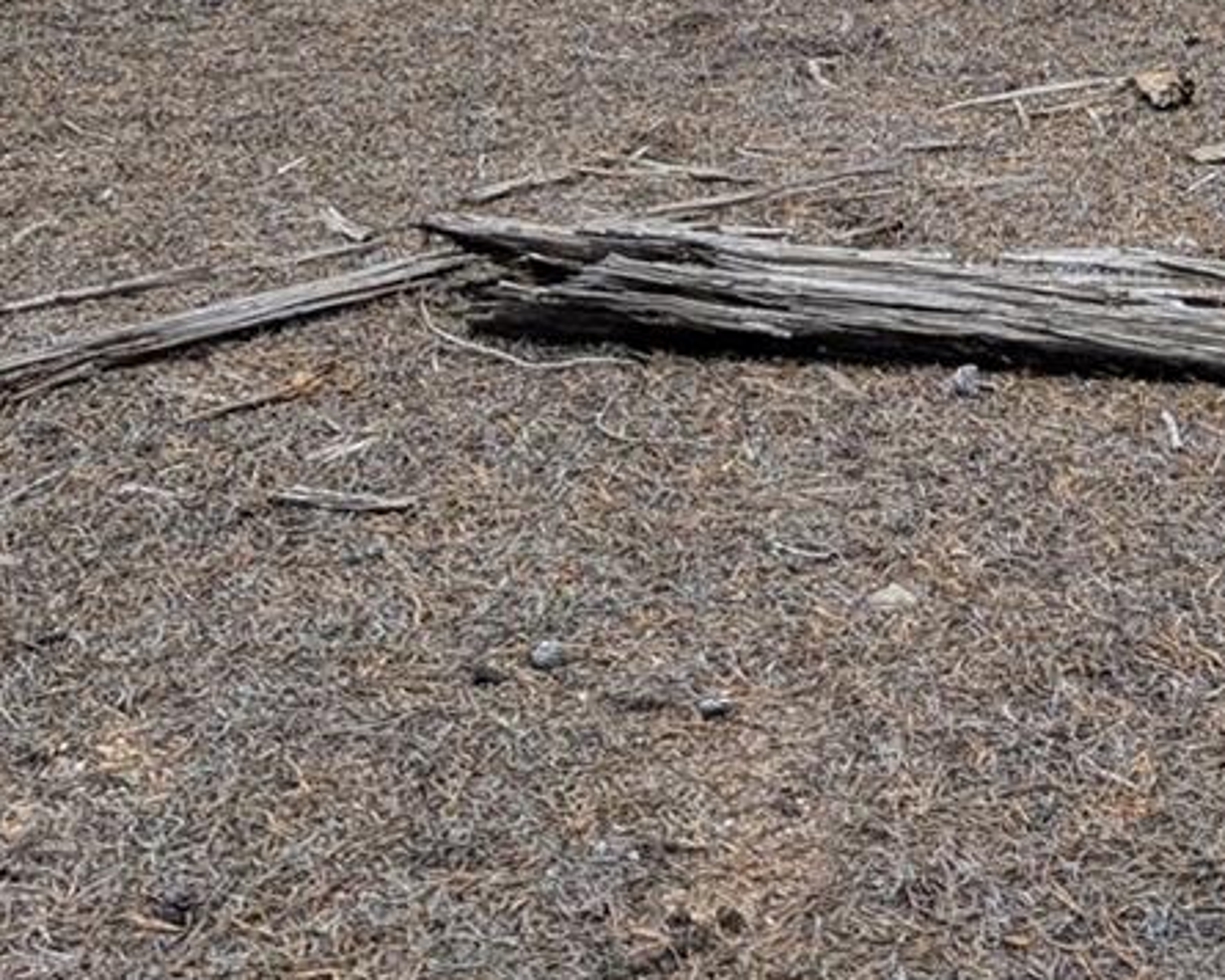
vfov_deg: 16.2
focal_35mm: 84
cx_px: 1346
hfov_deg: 21.6
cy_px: -614
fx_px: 3045
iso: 21
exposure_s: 1/446
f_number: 1.68
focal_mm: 6.9
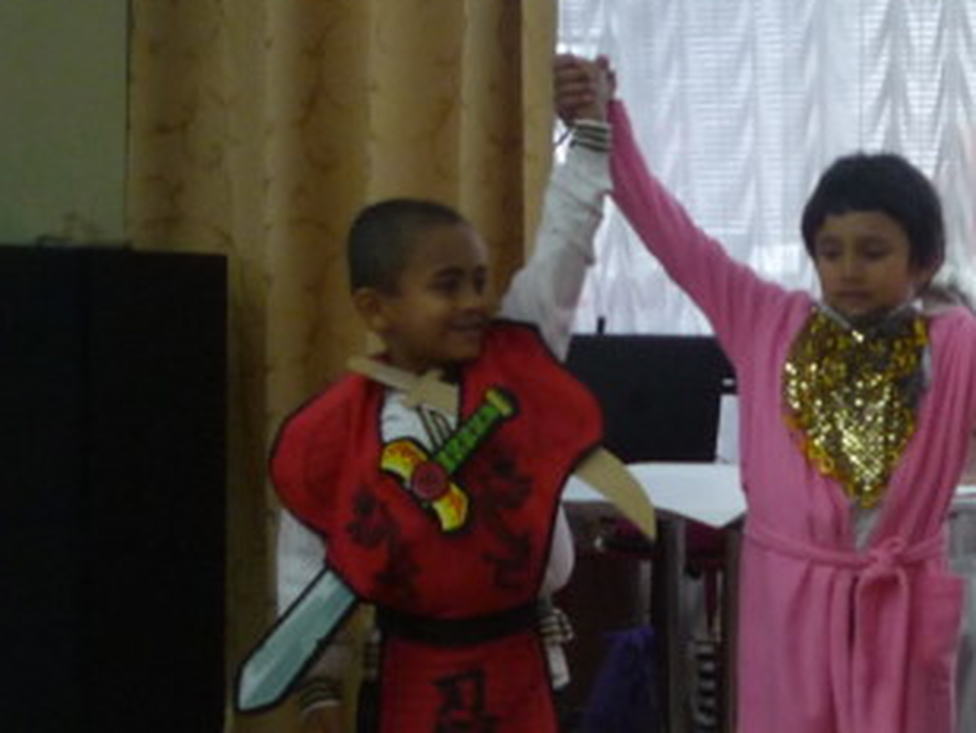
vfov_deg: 13.8
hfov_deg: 17.1
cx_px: 1387
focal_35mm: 106
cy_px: 686
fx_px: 2990
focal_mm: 5.2
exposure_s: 1/30
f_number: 3.3
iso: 160
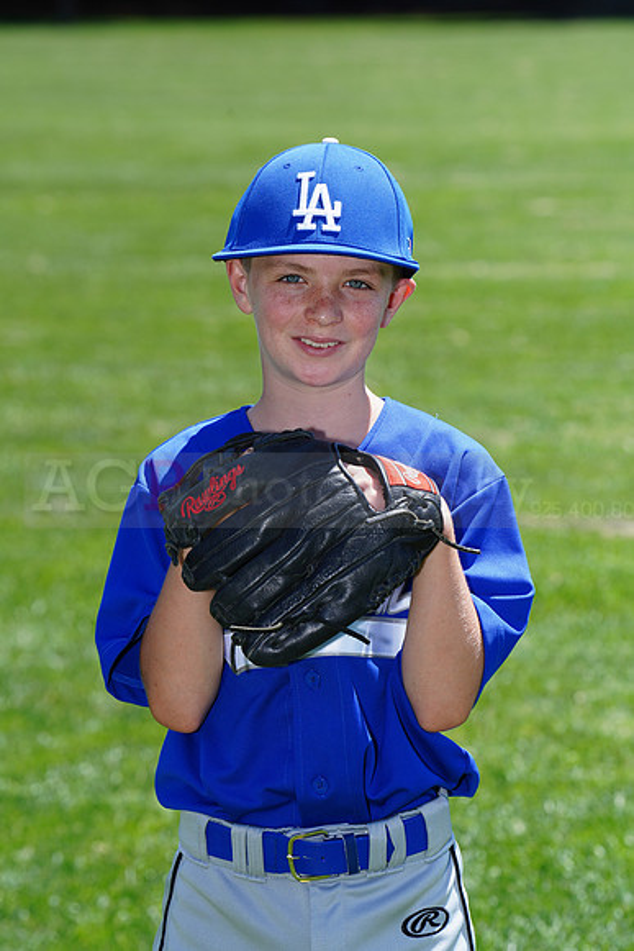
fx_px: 5280
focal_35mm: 200
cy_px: 476
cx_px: 317
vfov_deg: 10.3
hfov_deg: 6.9
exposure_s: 1/200
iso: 160
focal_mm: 200
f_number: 9
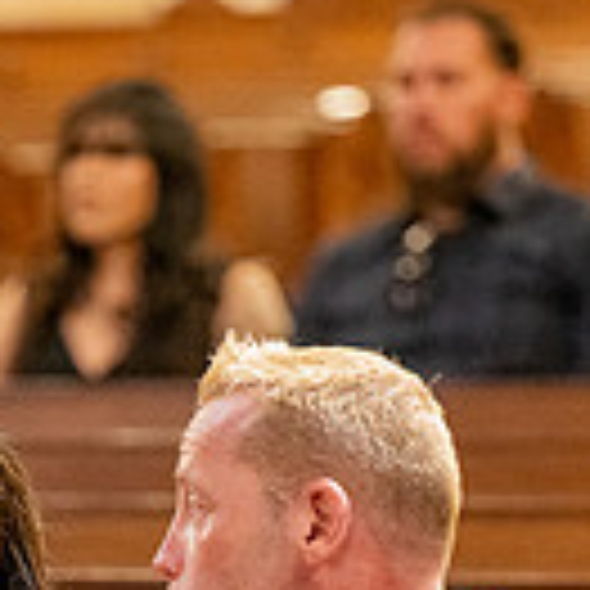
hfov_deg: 3.7
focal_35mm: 469
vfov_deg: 3.7
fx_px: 9044
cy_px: 840
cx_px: 14
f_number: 2.8
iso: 2000
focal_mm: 125
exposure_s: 1/100
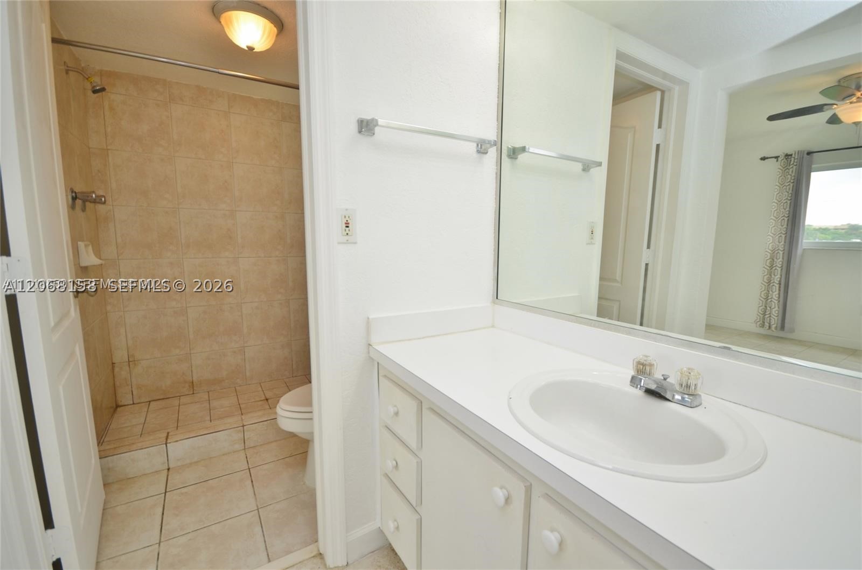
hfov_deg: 95.1
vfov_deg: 71.8
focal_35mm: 16
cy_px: 285
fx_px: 394
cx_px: 431
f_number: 5
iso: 200
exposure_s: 1/60
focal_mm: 11
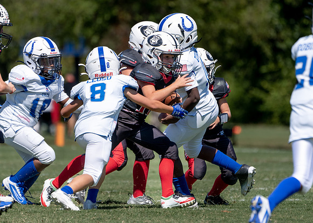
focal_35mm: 668
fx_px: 5935
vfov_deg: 2.2
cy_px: 104
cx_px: 160
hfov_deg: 3.0
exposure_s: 1/1250
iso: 200
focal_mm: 400
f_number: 5.6
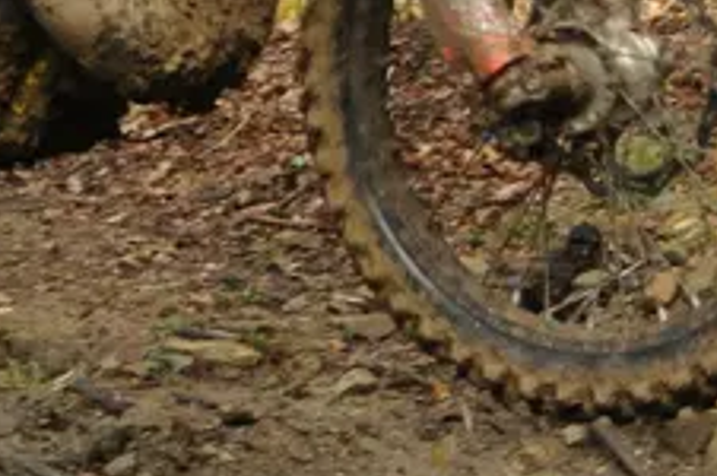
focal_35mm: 175
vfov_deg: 7.6
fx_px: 3480
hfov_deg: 11.7
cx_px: 152
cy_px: -313
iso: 800
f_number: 3.8
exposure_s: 1/800
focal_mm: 22
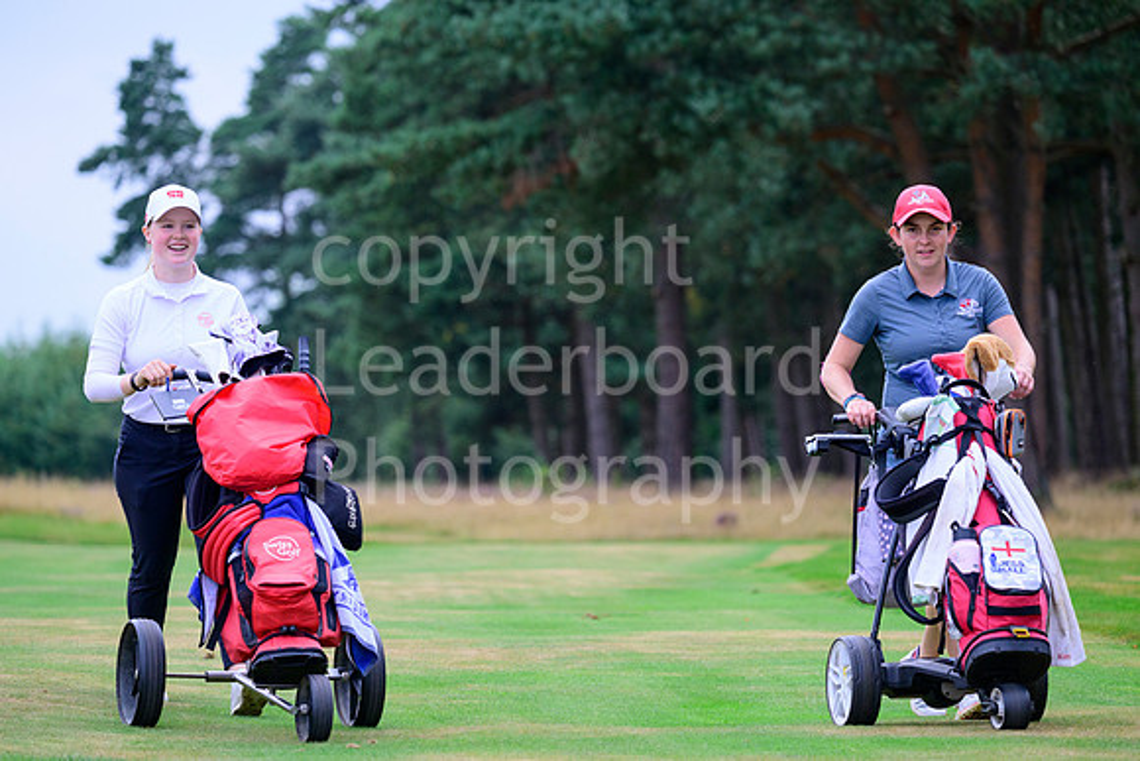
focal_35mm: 210
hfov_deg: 9.8
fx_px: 6651
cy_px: 380
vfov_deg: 6.5
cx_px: 570
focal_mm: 210
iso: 1600
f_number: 5.6
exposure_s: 1/2000
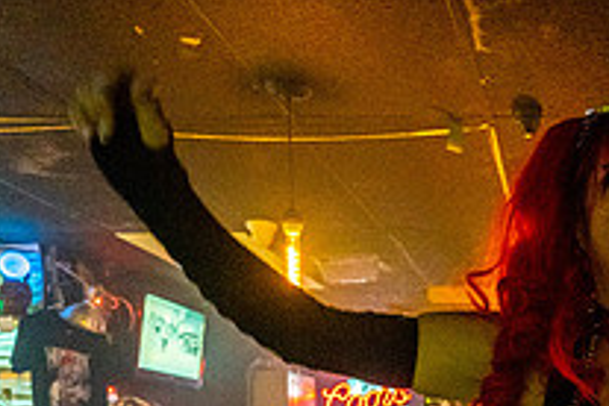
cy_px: 489
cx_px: 633
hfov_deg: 35.2
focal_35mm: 50
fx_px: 846
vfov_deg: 24.4
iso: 3200
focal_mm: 15.8
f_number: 2.8
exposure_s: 1/125
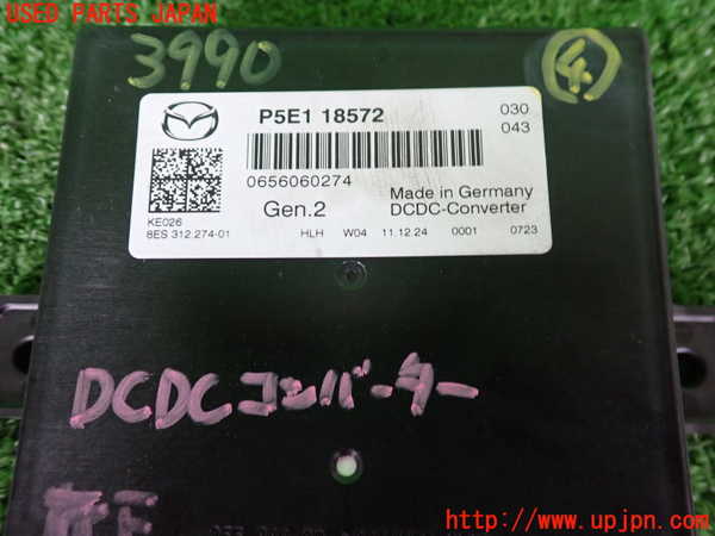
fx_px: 620
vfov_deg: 46.8
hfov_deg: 60.0
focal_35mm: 30
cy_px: 268
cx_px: 358
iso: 400
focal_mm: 5.4
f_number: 2.3
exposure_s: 1/30
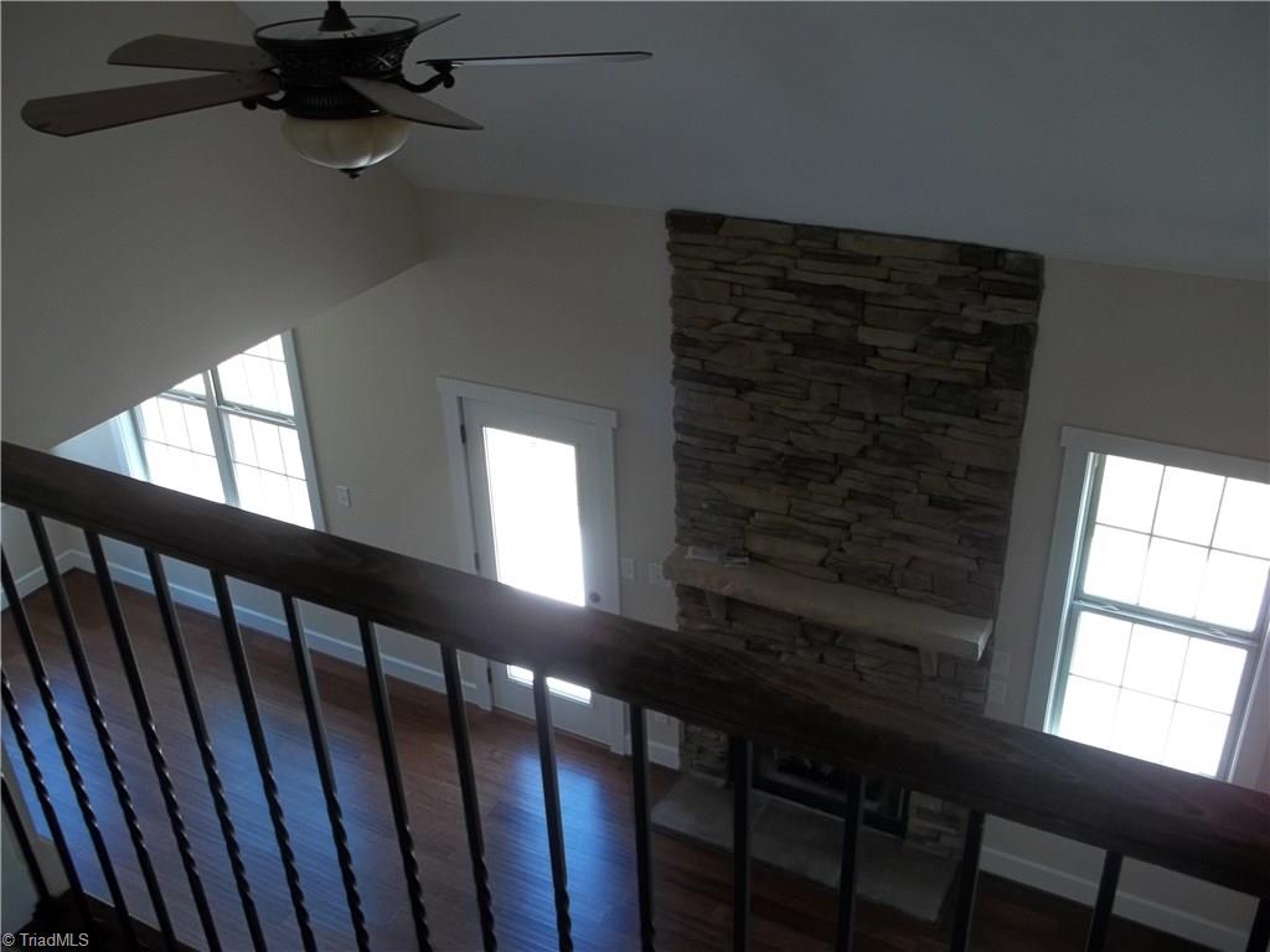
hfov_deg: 55.4
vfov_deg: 42.9
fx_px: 1211
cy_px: 476
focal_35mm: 33
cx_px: 635
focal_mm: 5.9
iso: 64
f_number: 3.3
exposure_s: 1/40
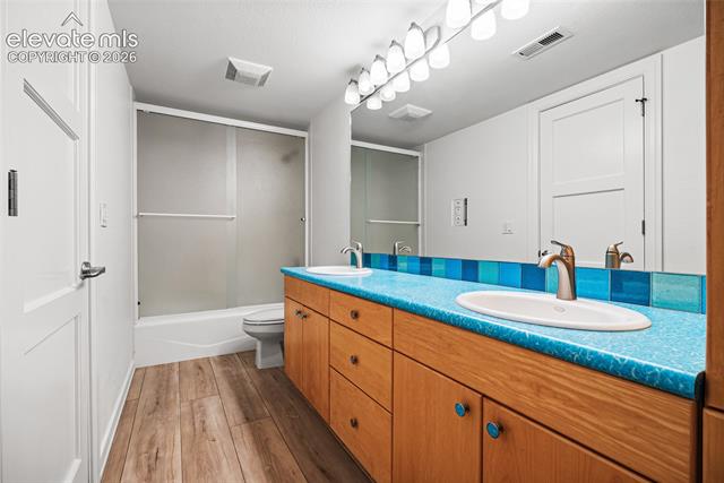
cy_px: 242
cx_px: 362
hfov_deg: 96.7
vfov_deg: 73.8
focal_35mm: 16
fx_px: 322
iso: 200
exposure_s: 1/2
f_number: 8
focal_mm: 16
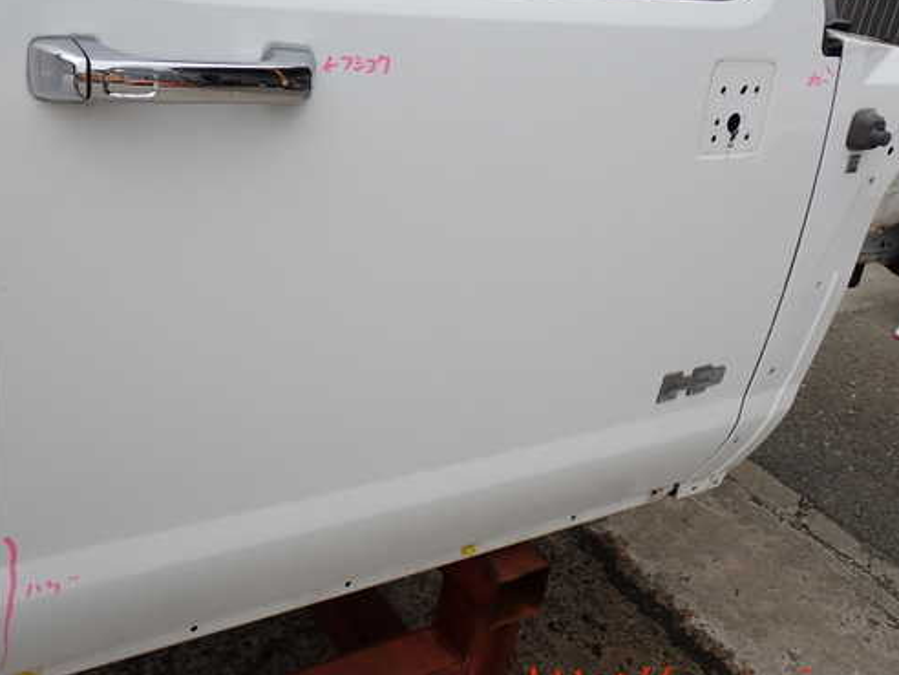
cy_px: 298
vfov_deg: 36.8
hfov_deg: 47.8
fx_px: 1013
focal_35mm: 39
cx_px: 395
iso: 100
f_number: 3.2
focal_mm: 5.79
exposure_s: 1/800
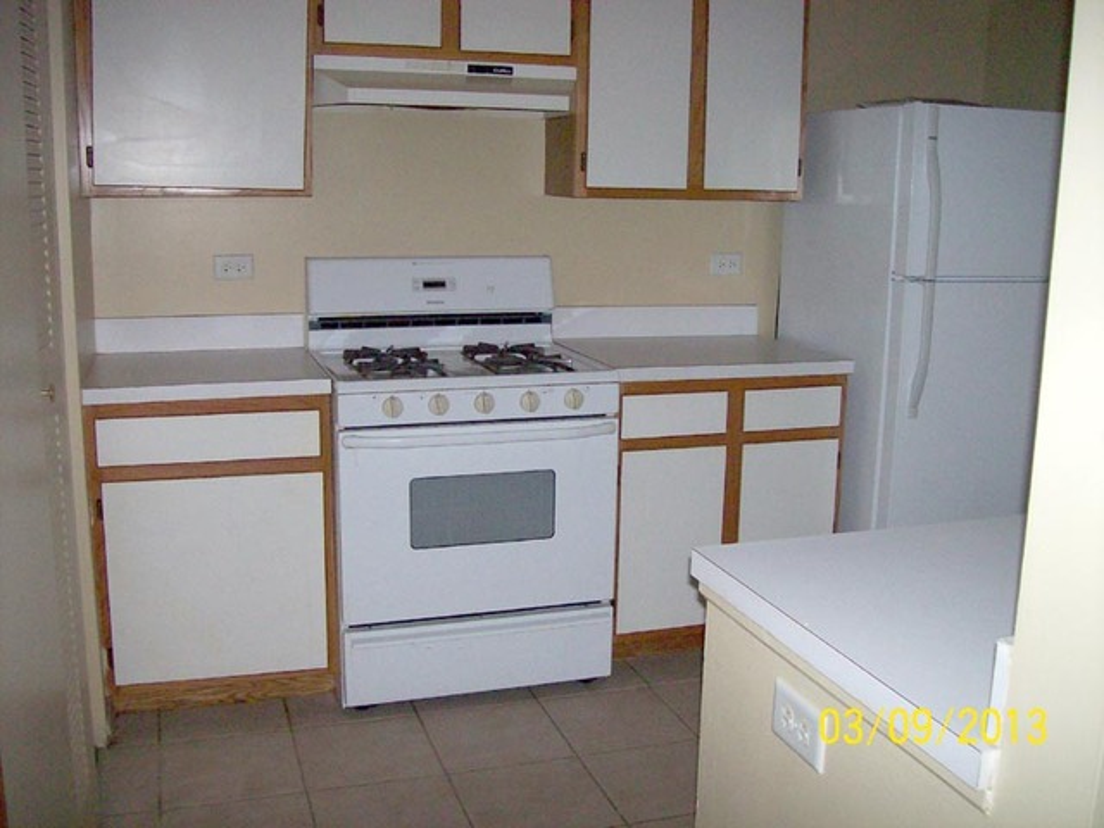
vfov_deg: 39.7
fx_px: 1148
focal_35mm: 36
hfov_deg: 51.4
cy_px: 414
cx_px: 552
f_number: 2.7
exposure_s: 1/64
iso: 140
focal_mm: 6
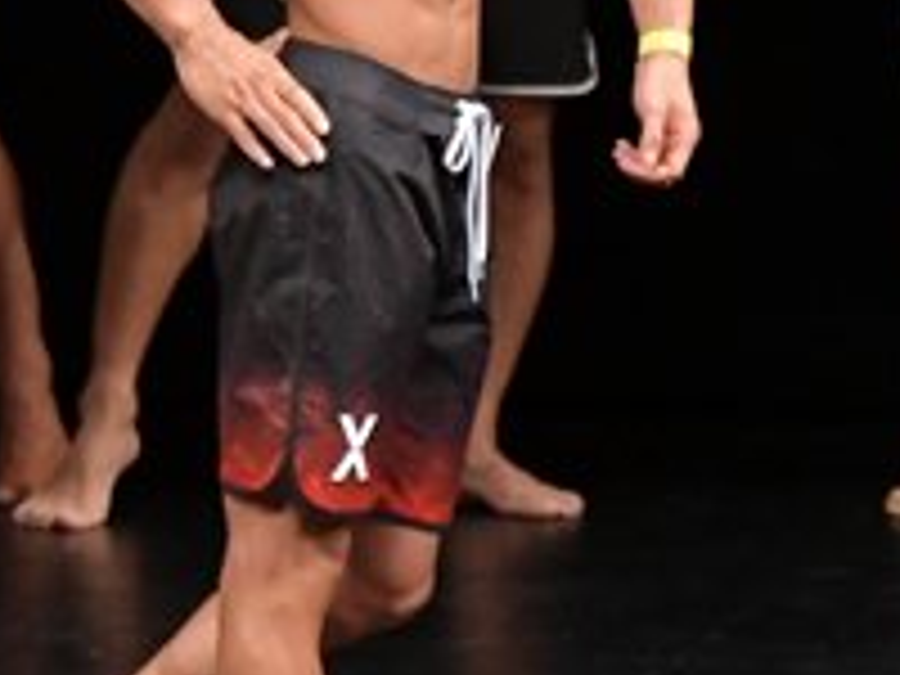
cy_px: 144
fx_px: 24674
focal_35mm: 949
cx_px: 826
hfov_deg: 2.1
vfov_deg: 1.6
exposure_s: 1/400
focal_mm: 170
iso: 3200
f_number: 5.6
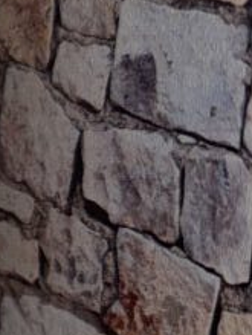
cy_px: 259
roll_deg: +1.8
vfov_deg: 17.4
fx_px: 1084
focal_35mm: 112
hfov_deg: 11.5
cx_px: -309
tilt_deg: -19.7
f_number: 1.78
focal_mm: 6.76
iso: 64
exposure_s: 1/100
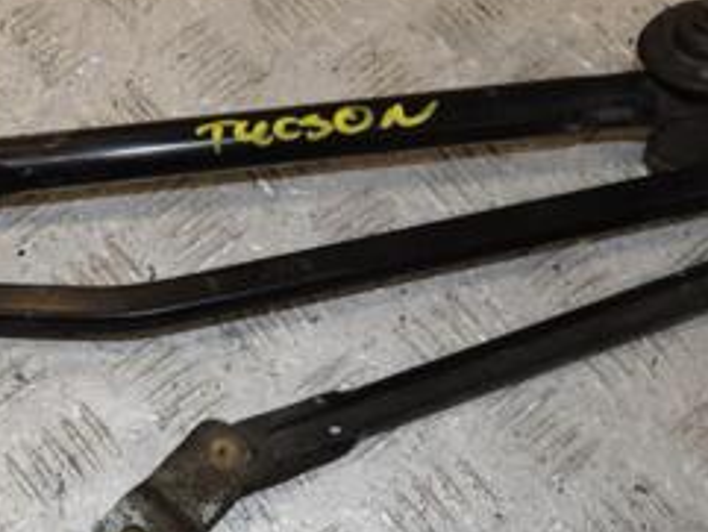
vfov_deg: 18.7
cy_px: 262
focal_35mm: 79
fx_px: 1617
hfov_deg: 24.1
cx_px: 94
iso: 800
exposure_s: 1/200
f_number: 14
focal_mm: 22
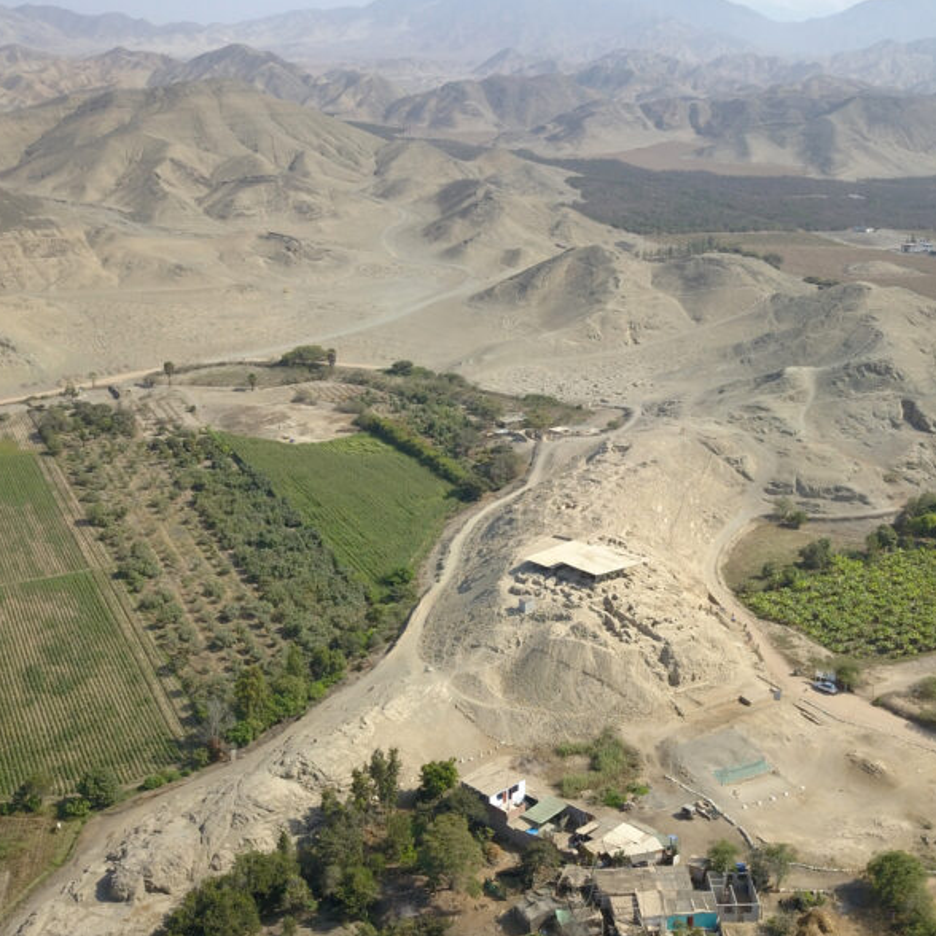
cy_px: 493
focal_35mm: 40
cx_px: 602
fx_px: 1224
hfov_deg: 41.5
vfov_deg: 41.8
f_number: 2.2
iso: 100
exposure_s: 1/1200
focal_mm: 4.73
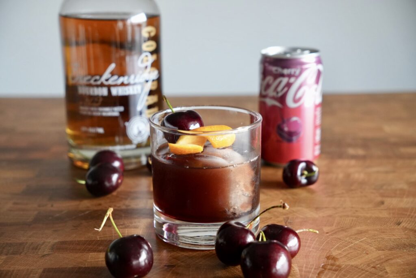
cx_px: 208
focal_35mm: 57
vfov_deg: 23.8
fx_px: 659
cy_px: 139
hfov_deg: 35.0
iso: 1600
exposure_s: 1/125
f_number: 4
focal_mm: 38
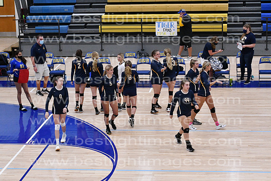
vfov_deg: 13.0
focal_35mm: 105
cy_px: 90
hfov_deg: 19.5
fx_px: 791
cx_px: 136
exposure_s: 1/1250
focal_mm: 70
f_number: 3.2
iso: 6400
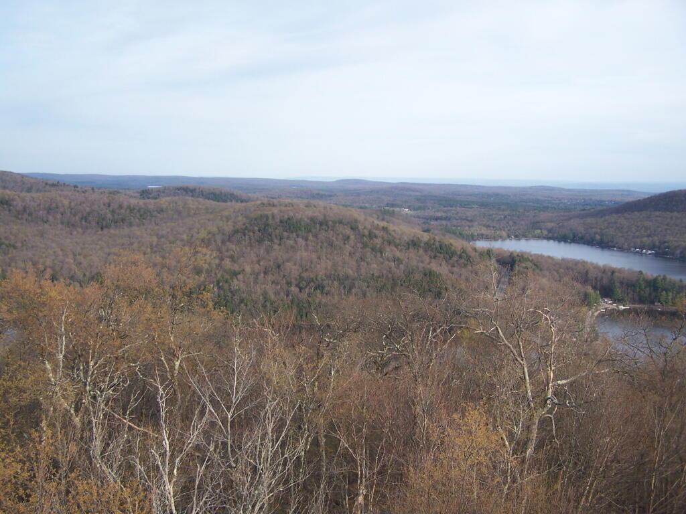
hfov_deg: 49.0
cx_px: 343
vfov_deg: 37.7
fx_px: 753
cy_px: 257
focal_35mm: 38
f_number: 2.8
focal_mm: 6.3
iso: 80
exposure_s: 1/500
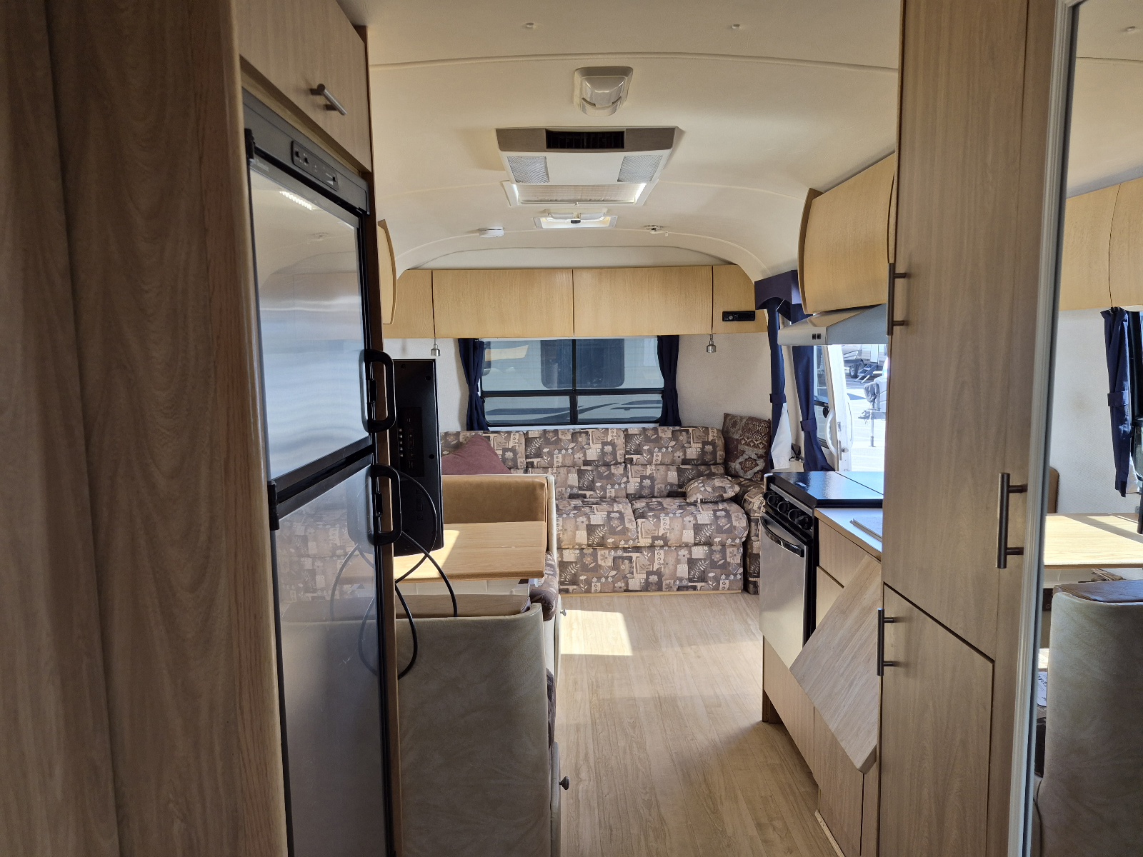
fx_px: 759
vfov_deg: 58.9
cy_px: 428
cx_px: 572
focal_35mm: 23
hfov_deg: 73.9
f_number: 1.8
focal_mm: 5.4
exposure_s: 1/182
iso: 64
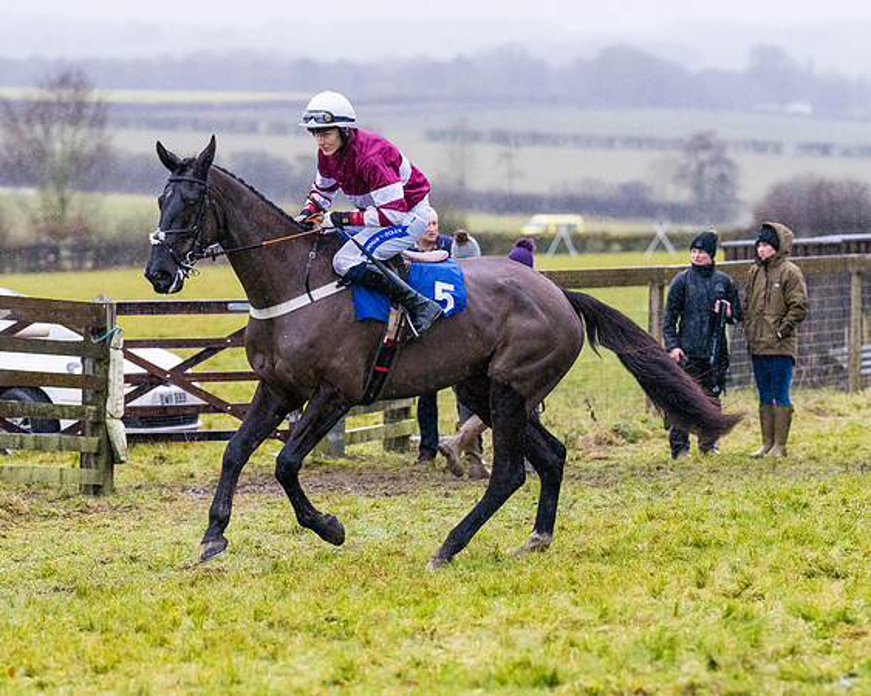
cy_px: 433
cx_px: 389
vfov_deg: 7.0
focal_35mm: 220
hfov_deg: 8.8
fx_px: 5671
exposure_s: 1/1600
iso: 2500
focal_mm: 135
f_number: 2.8
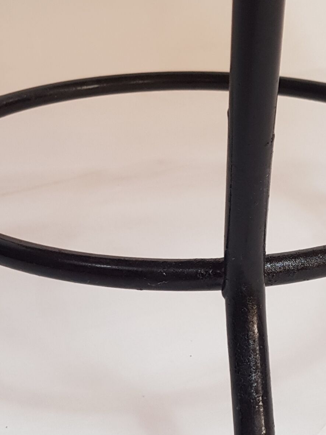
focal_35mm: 57
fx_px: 716
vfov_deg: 33.4
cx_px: 204
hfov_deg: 25.6
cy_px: 303
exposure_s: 1/100
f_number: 1.7
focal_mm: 4.2
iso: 80
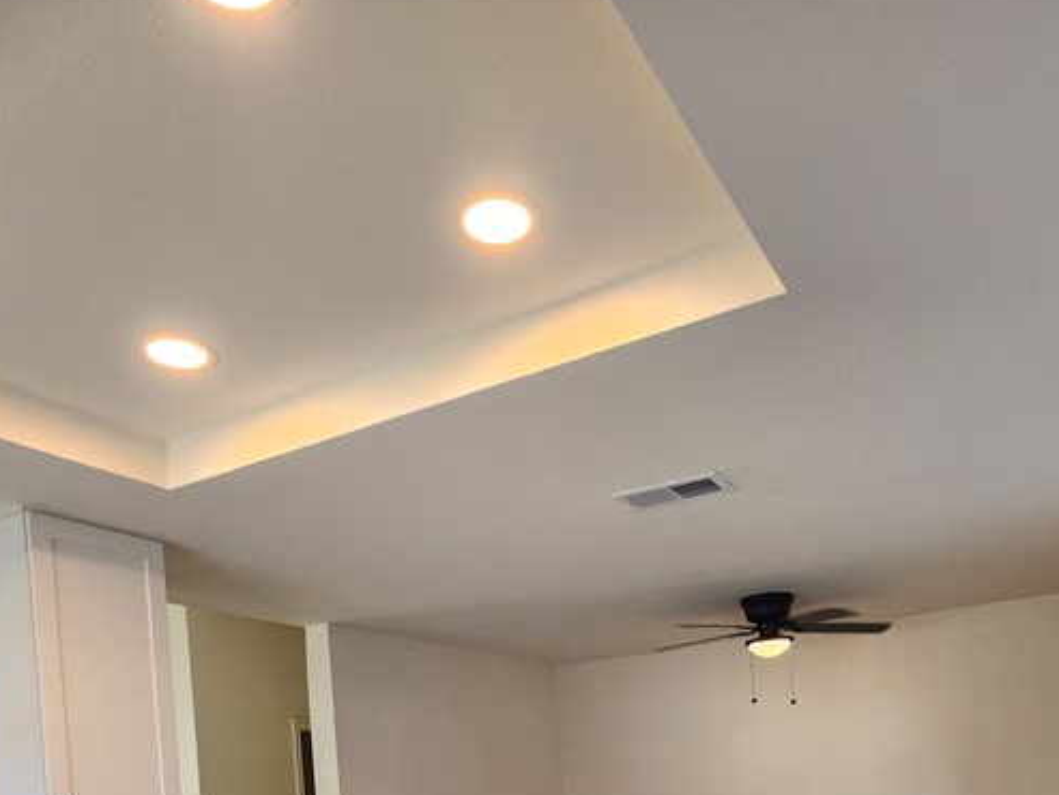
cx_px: 629
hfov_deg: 64.8
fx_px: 826
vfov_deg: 43.4
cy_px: 810
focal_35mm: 27
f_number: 2.2
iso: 125
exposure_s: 1/60
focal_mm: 2.2
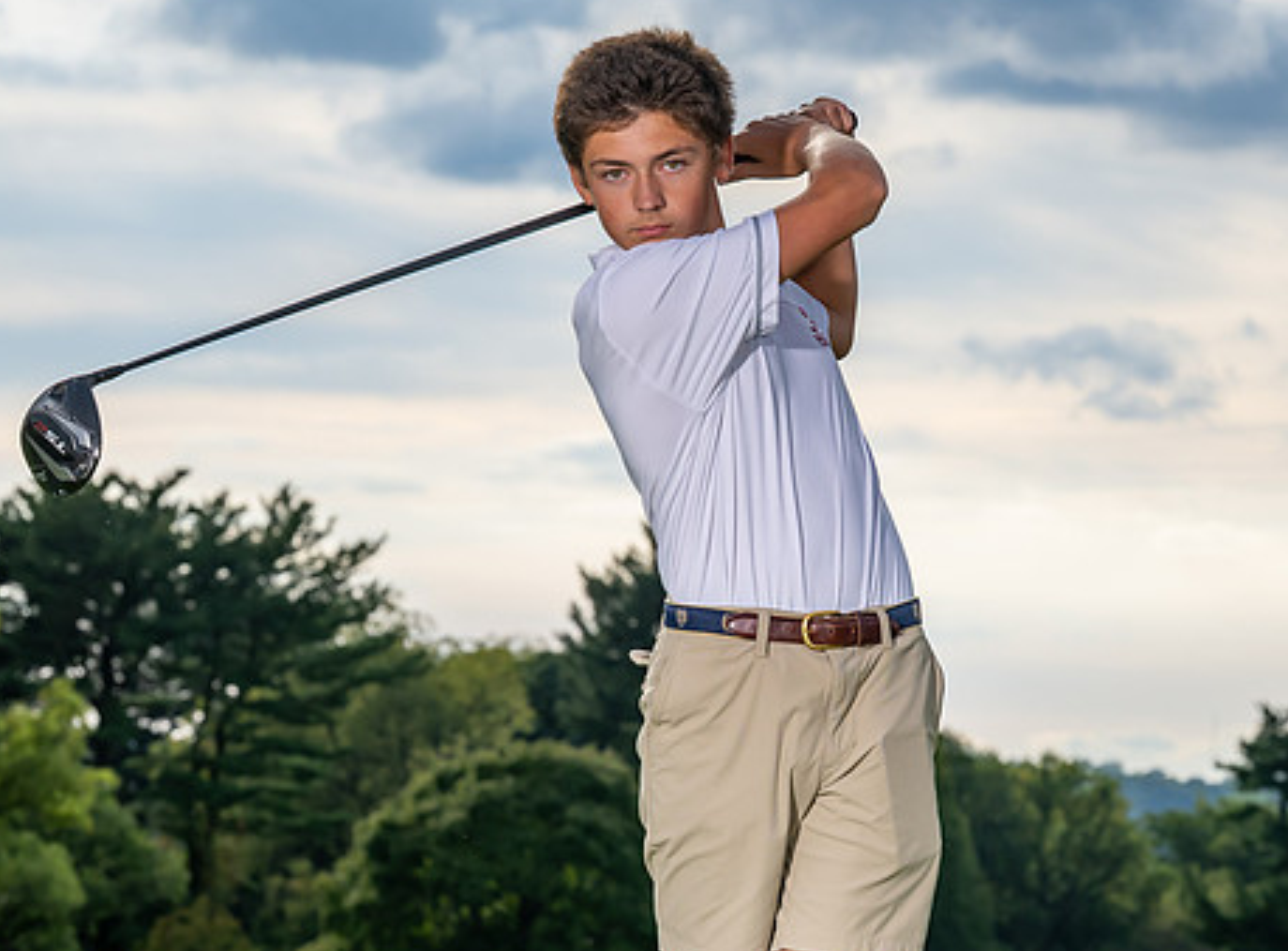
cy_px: 430
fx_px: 6511
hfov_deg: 11.3
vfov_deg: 8.3
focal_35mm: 176
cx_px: 749
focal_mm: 77
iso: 160
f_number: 6.3
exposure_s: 1/500
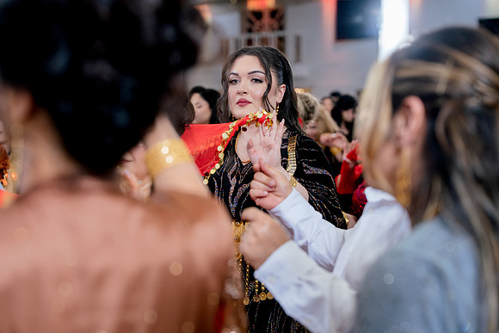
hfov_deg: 30.5
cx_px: 250
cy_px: 166
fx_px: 915
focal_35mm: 66
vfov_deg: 20.6
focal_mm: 66
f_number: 2.8
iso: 800
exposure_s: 1/160
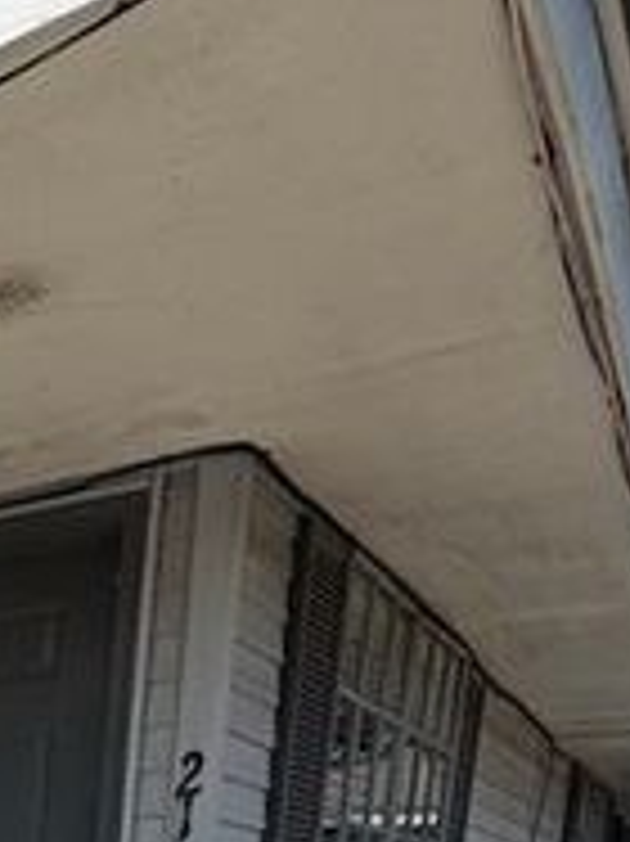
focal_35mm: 50
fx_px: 1215
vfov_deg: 30.8
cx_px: -446
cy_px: 1065
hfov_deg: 21.4
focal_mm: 2.22
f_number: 2.2
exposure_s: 1/914
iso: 20
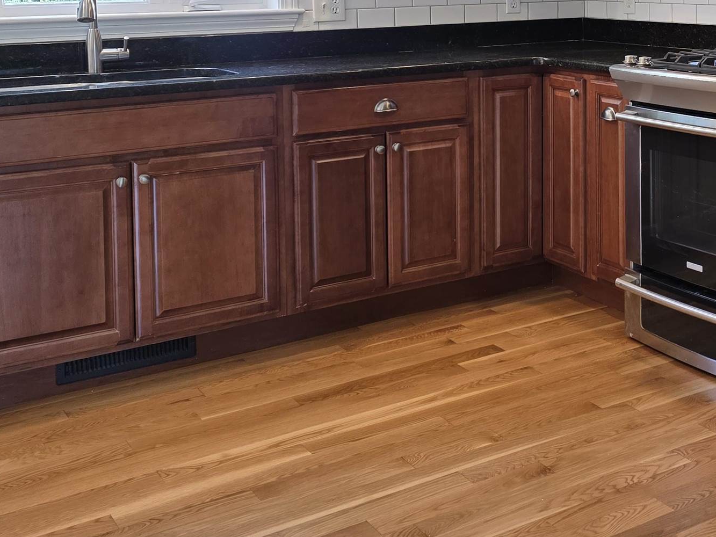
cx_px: 650
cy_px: 17
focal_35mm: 53
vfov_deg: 26.3
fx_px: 1096
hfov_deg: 34.1
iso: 160
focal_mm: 6.3
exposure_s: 1/120
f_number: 1.7
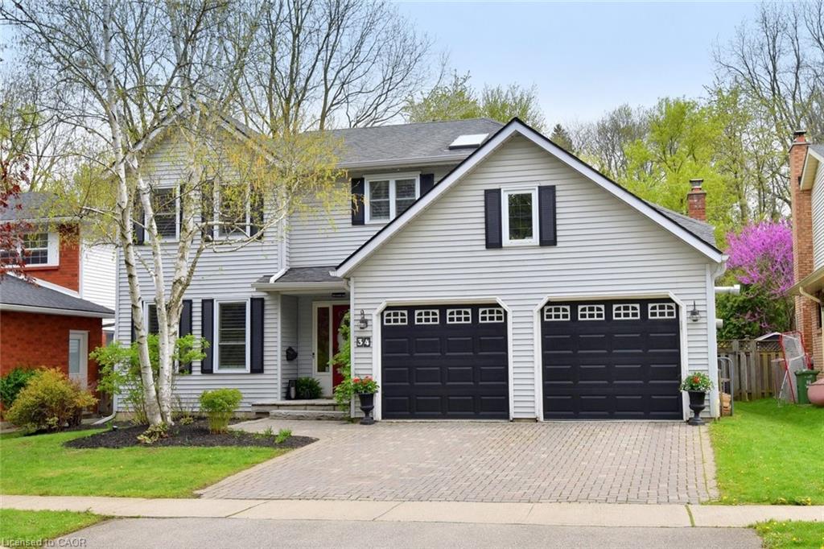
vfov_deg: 42.3
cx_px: 412
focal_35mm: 31
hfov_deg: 60.3
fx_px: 709
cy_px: 274
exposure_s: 1/500
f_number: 11
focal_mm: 31
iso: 500
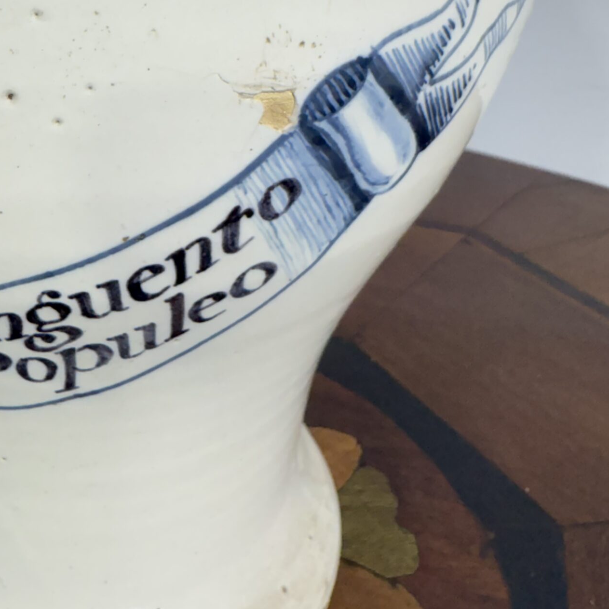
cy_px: 85
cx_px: 176
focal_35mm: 43
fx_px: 856
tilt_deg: -10.2
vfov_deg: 37.1
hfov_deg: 38.5
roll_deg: -2.3
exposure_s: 1/100
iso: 80
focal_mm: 2.22
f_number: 2.2
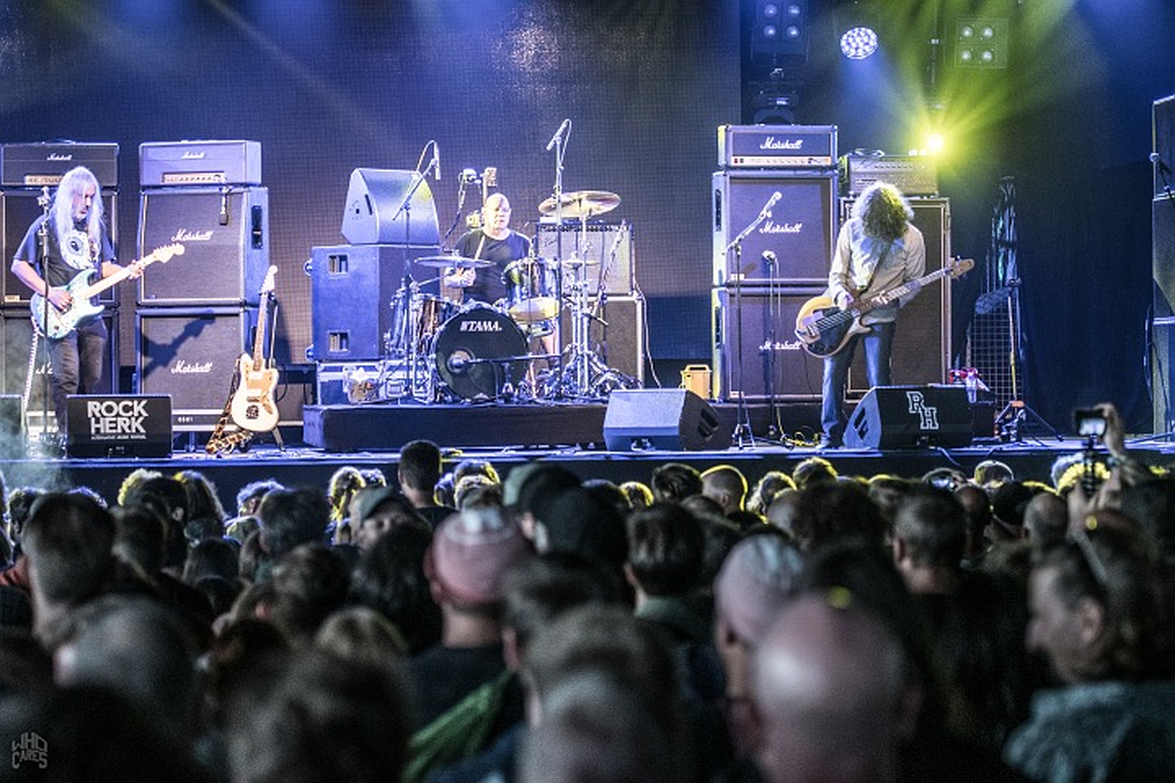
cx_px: 588
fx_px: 3916
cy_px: 392
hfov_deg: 17.1
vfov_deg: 11.4
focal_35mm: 120
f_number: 2.8
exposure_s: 1/100
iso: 800
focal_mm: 80
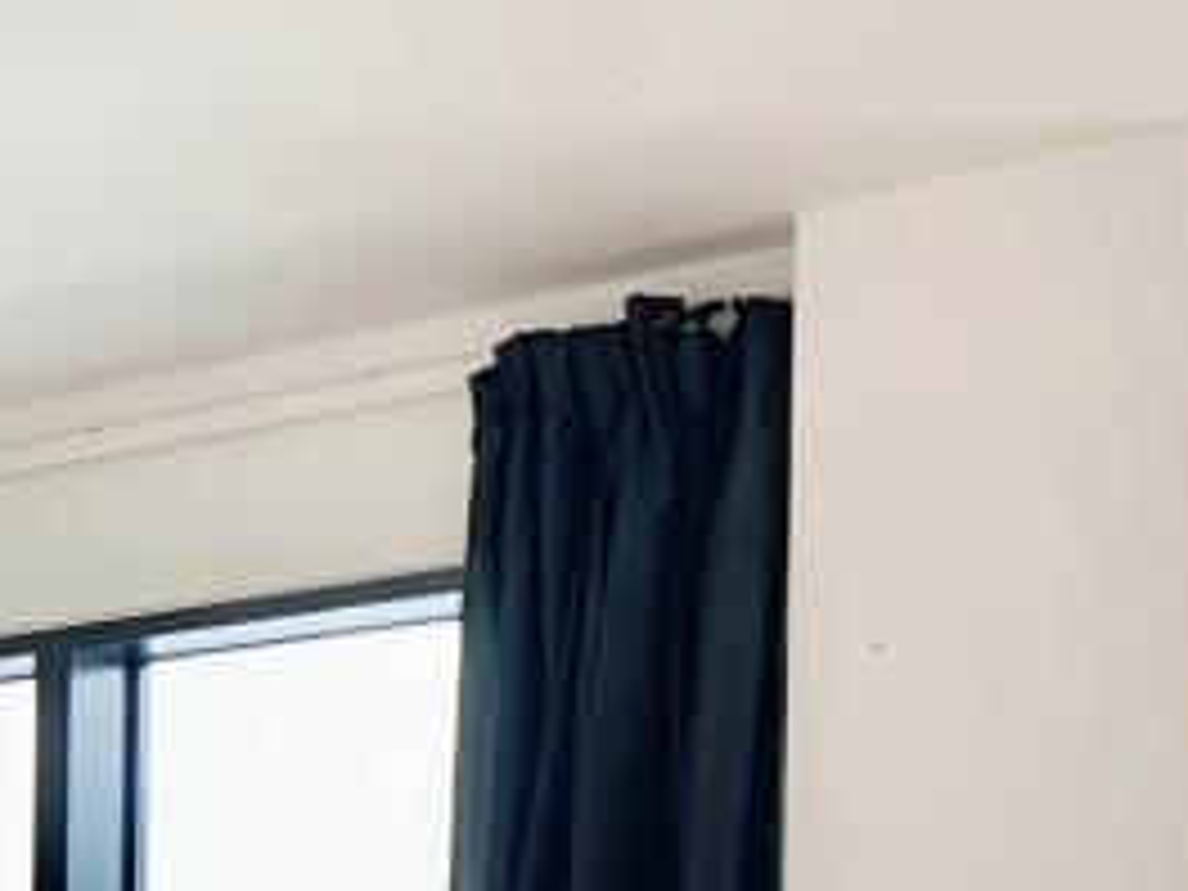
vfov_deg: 13.3
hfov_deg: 17.0
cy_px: 1544
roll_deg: -0.7
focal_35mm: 101
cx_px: -760
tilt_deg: -4.8
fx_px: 3466
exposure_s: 1/100
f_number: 1.8
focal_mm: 4.25
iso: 40
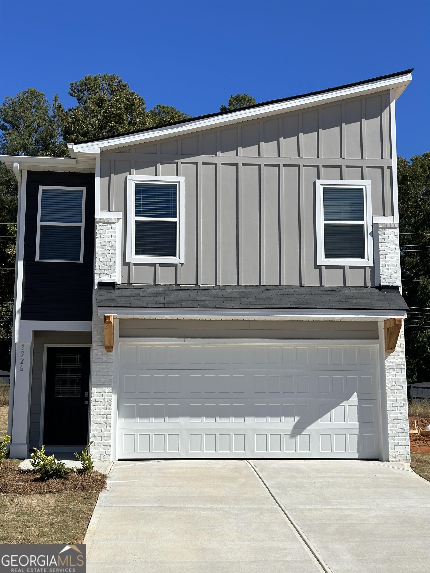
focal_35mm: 48
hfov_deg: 30.3
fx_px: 795
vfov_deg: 39.7
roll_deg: -0.8
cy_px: 286
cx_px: 215
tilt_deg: +9.7
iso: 100
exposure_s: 1/9804
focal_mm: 6.86
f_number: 1.78
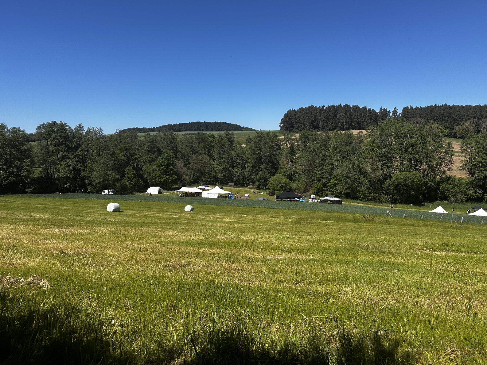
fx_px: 338
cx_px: 244
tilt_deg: -6.2
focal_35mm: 24
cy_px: 182
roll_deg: +0.1
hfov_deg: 71.6
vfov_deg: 56.8
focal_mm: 6.86
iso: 80
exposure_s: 1/4348
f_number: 1.78
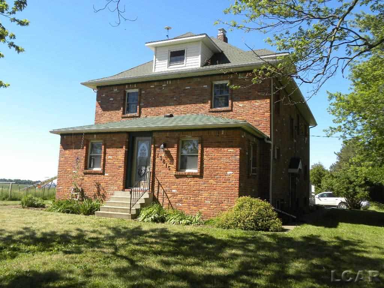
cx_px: 192
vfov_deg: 42.9
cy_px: 144
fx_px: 366
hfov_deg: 55.4
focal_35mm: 33
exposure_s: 1/232
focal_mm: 5.9
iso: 64
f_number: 4.5
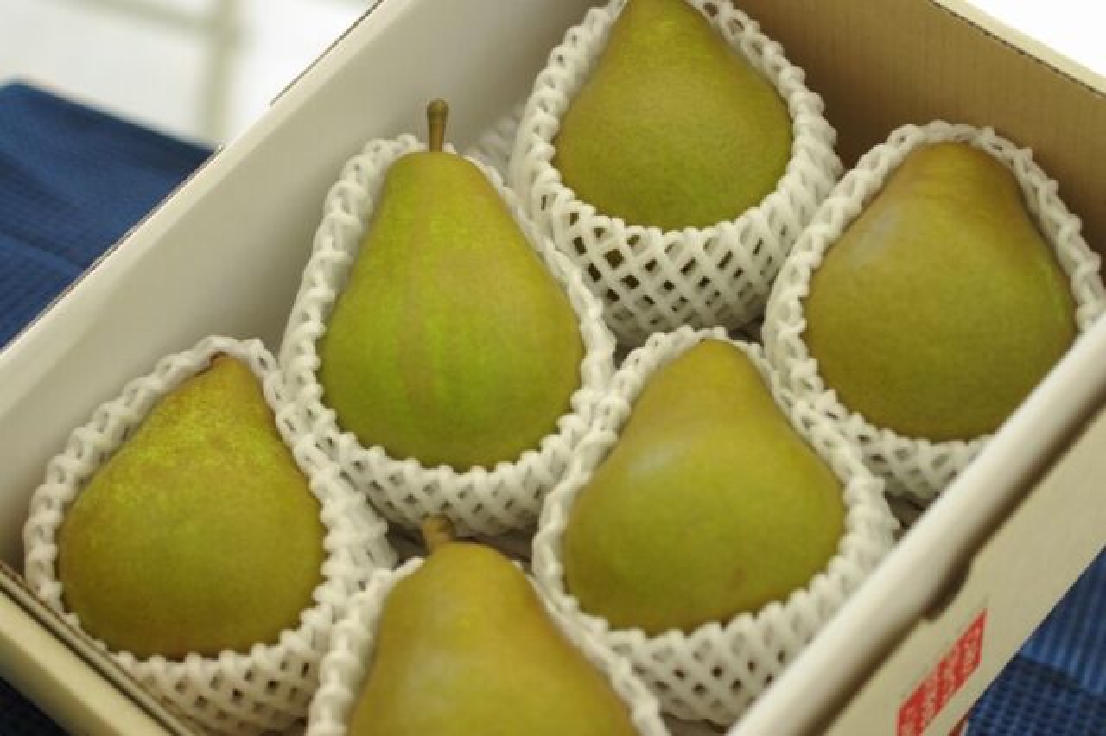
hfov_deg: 27.0
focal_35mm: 75
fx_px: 2303
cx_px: 553
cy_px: 368
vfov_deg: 18.2
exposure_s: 1/80
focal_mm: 50
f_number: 2.8
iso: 100
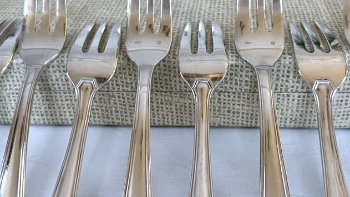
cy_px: 124
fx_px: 427
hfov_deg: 44.6
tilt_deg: -37.1
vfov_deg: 25.9
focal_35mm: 46
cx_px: 184
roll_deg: +2.1
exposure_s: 1/50
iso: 250
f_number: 1.5
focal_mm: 5.7
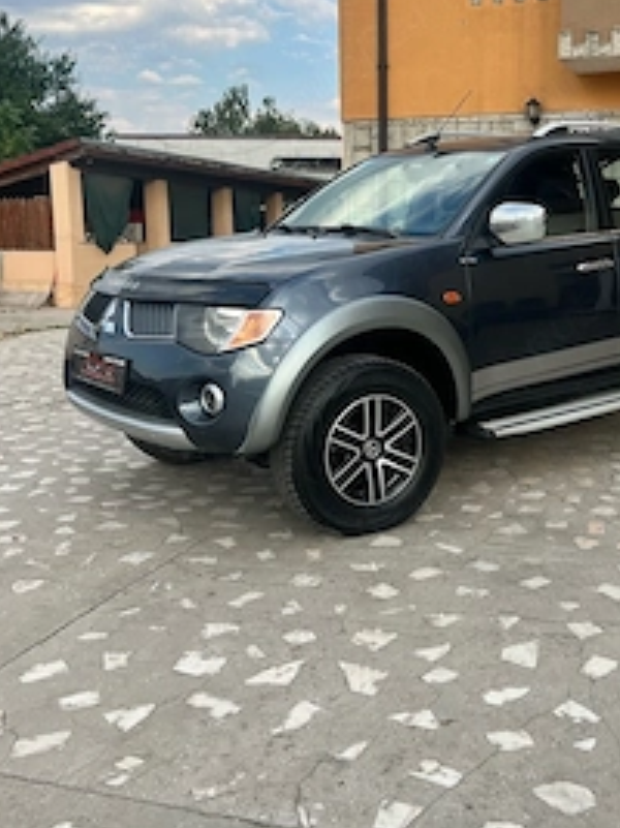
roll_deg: +0.5
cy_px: 323
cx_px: 443
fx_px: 932
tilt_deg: -5.2
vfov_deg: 47.5
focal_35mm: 39
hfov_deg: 36.2
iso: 50
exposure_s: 1/1344
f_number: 1.5
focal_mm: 5.7
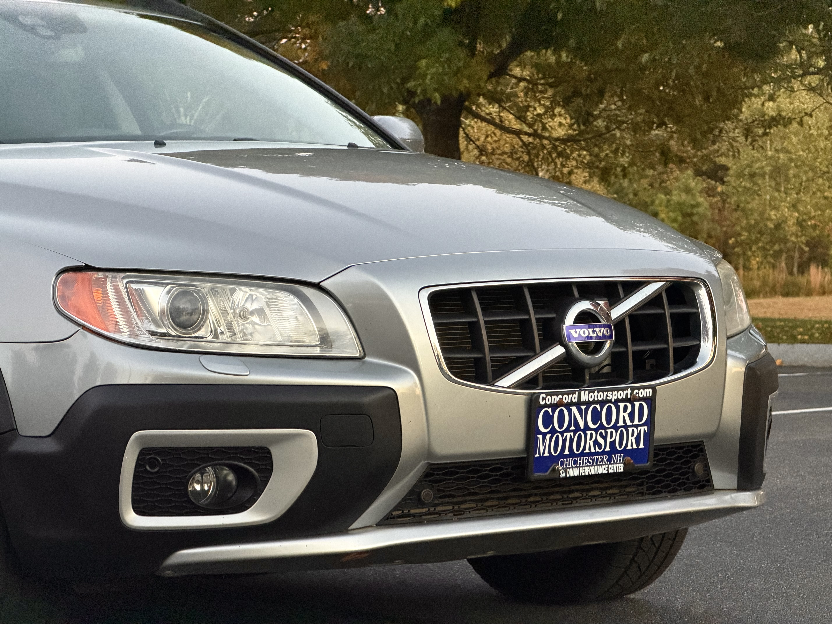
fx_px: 2404
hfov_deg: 19.6
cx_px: 416
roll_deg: +1.2
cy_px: 312
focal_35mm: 100
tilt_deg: -1.7
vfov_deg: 14.8
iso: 640
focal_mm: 16.89
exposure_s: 1/64
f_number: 2.8
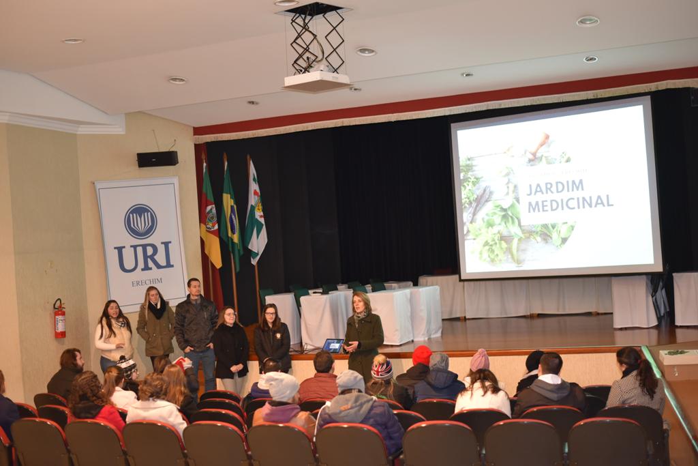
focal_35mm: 50
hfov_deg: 39.6
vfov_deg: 27.0
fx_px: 970
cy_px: 233
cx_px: 349
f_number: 1.8
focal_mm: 50
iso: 1250
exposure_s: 1/60
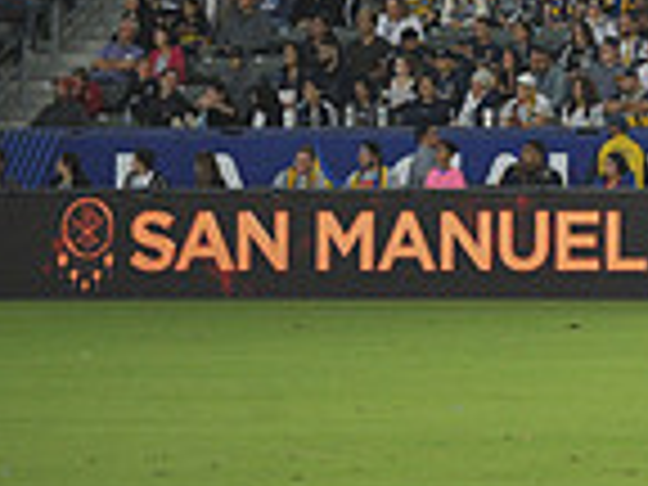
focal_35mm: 484
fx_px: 9060
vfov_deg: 3.1
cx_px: 1156
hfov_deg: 4.1
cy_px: -238
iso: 1250
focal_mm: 125
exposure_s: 1/1000
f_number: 2.8
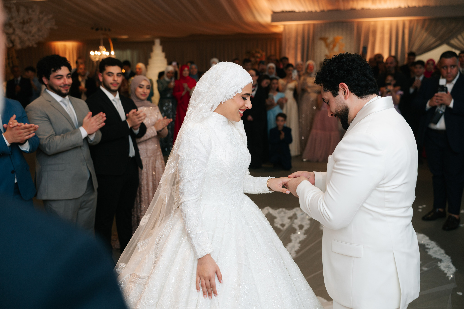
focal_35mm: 35
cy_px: 154
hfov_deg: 53.9
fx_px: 457
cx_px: 232
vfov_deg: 37.4
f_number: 2.8
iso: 400
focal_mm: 35
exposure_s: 1/200
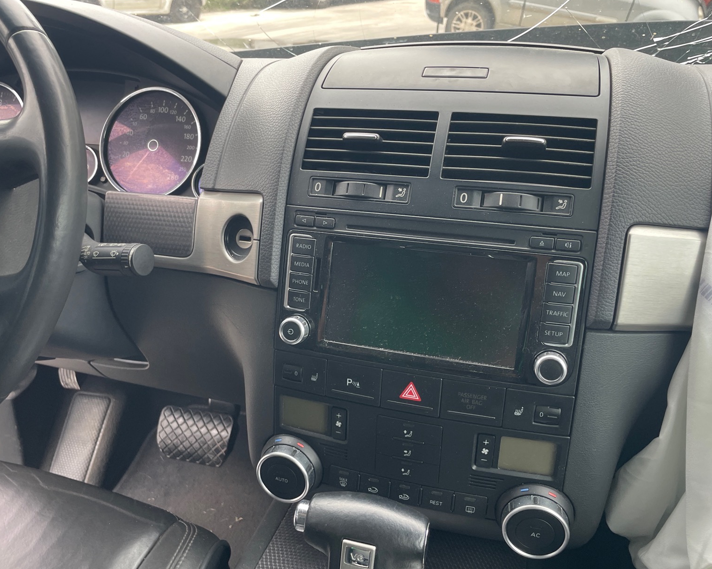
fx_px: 632
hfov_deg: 58.7
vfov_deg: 48.5
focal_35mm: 30
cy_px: 296
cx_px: 336
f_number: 1.6
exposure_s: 1/121
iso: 80
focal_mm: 4.2
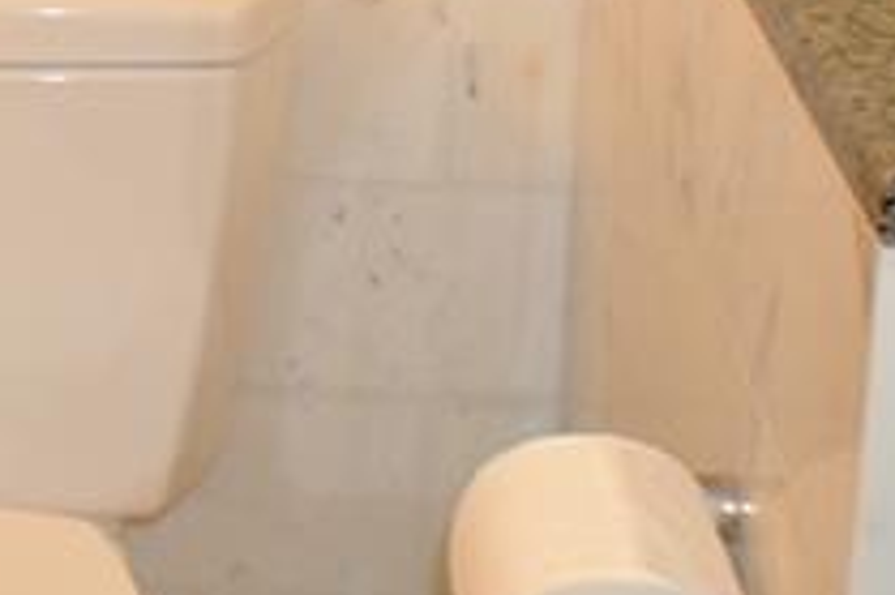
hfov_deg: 13.5
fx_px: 3652
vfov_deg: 8.9
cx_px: -278
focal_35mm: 147
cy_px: -454
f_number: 3.8
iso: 560
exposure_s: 1/60
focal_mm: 20
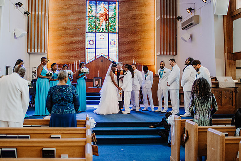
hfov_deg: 45.6
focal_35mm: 43
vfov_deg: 31.4
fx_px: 286
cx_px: 113
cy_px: 76
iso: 2200
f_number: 1.8
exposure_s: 1/1250
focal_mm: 35
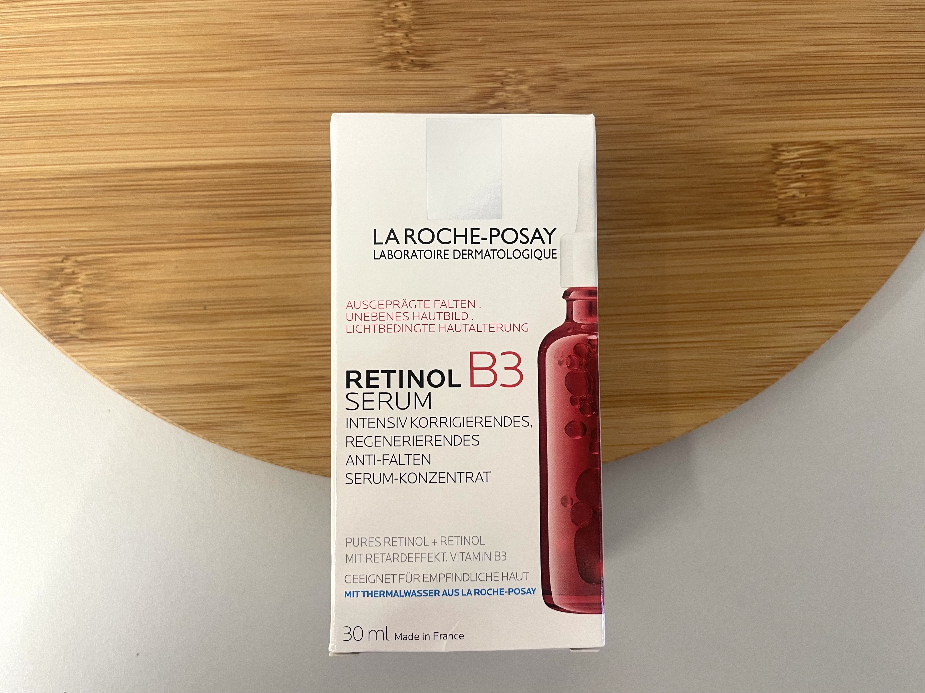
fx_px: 721
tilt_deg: -88.2
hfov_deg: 65.3
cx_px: 462
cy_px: 333
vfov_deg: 51.3
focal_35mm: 27
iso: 64
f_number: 1.6
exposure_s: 1/50
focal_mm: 4.2
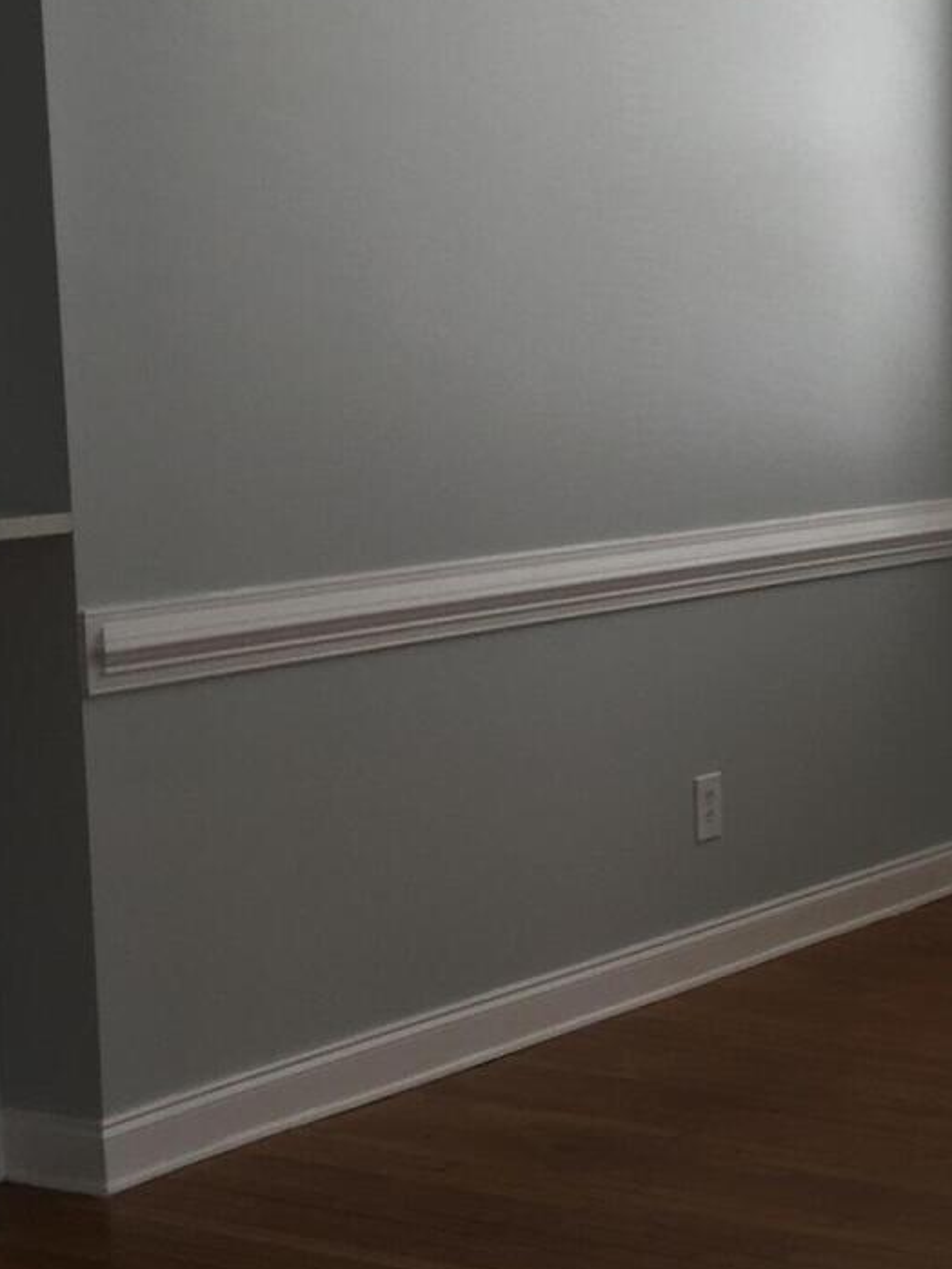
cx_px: 1052
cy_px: 773
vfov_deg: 23.5
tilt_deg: -6.0
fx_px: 3044
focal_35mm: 83
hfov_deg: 17.2
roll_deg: +0.0
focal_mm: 4.15
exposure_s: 1/60
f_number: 2.2
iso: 25
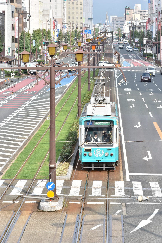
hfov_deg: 10.8
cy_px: 122
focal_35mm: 128
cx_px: 81
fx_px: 861
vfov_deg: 16.1
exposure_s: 1/400
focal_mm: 85
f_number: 11
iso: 320
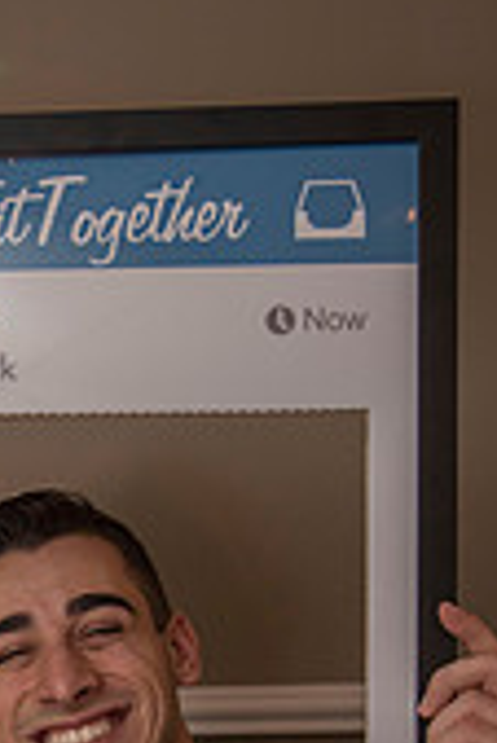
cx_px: -62
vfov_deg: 22.7
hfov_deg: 15.6
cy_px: 796
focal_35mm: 85
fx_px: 1756
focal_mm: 32
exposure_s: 1/160
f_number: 4
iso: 2000
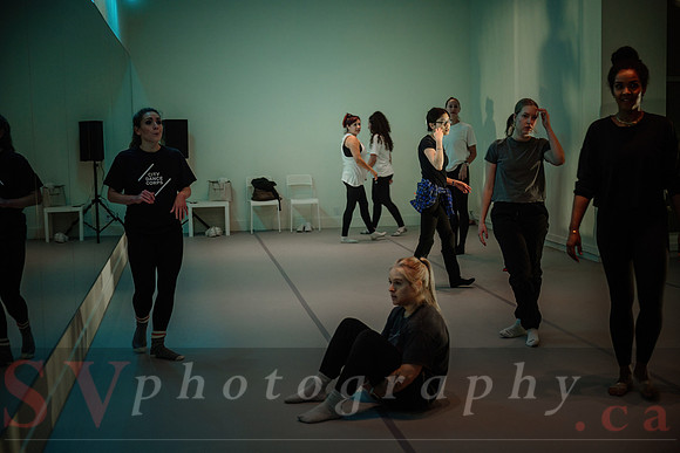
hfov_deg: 40.3
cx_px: 340
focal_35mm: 49
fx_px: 926
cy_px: 226
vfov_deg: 27.5
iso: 1600
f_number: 2.8
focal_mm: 49
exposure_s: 1/80
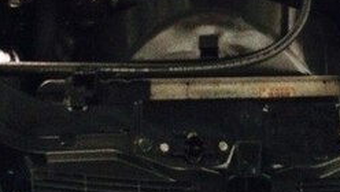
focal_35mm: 84
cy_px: -108
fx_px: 758
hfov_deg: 25.1
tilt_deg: -46.5
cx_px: 232
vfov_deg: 13.5
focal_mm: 4.15
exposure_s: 1/17
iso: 640
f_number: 2.2
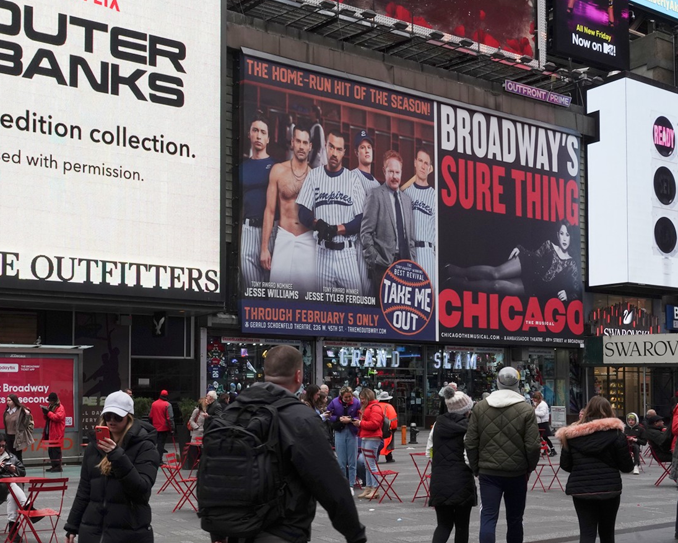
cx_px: 186
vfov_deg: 31.3
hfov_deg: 38.0
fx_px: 963
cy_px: 341
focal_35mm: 48
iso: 800
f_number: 20
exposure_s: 1/100
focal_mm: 28
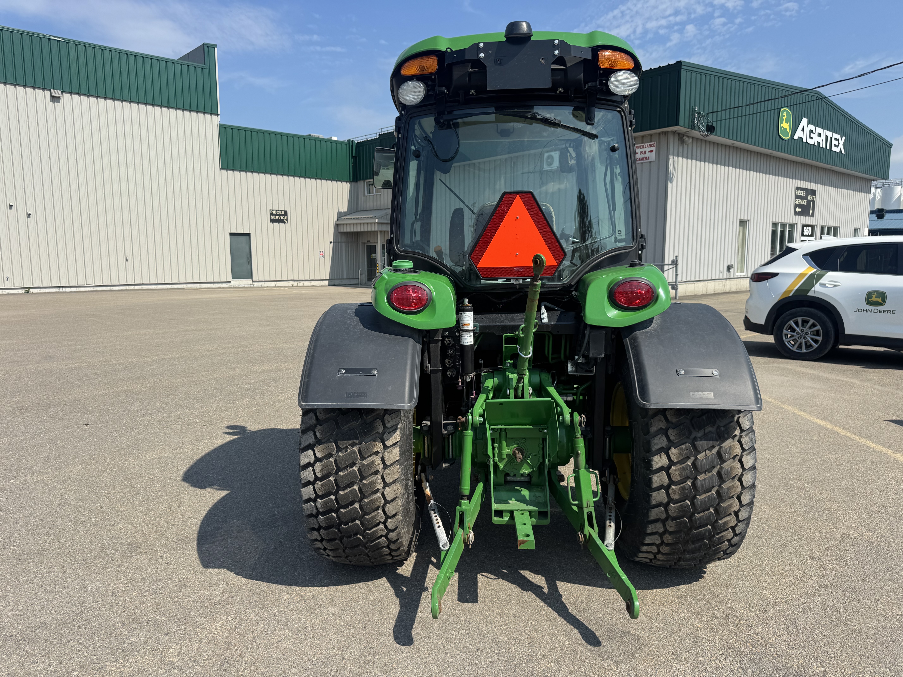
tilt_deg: -7.4
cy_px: 338
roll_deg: +0.0
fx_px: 626
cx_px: 452
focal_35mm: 24
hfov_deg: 71.6
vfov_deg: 56.8
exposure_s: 1/4608
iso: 80
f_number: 1.78
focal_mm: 6.76
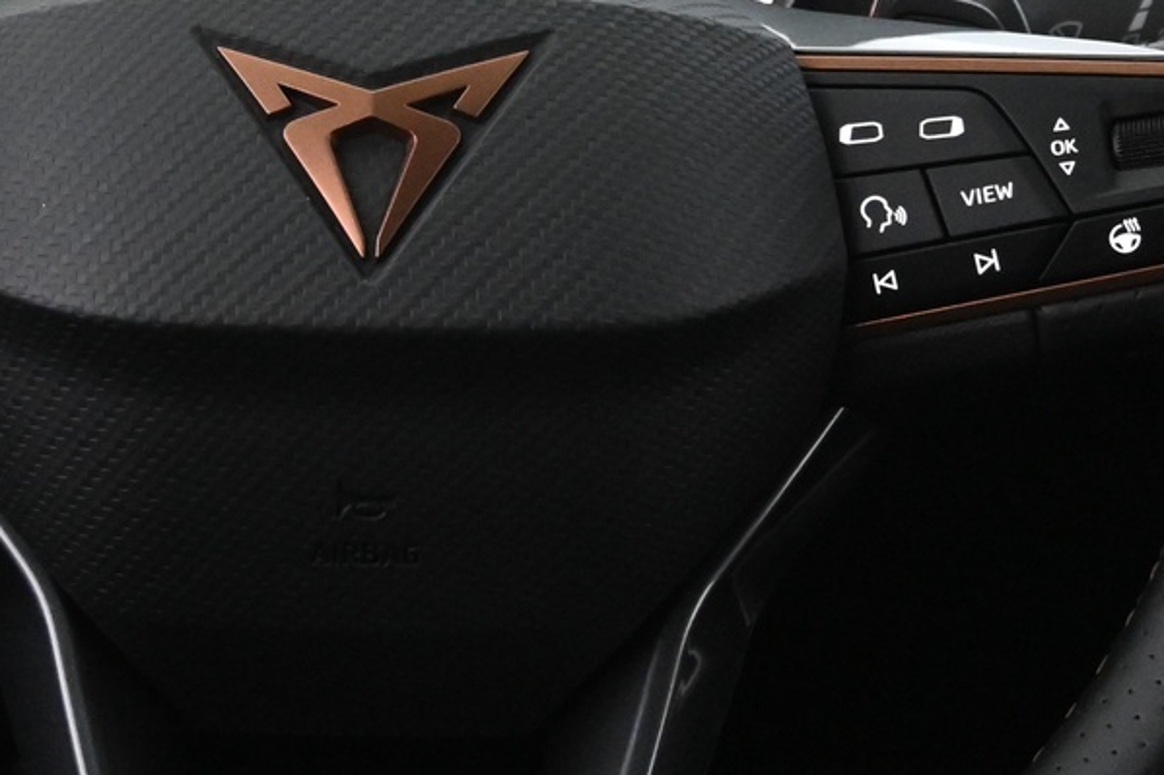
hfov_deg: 21.7
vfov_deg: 14.6
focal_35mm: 93
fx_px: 3017
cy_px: 163
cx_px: 379
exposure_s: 1/40
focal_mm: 23
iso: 5000
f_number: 4.2
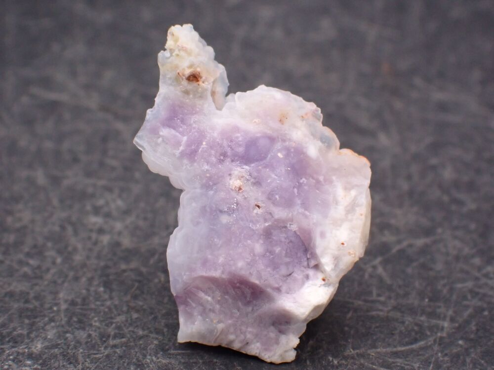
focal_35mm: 100
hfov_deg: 19.6
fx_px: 1427
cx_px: 247
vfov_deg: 14.8
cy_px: 185
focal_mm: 18
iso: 500
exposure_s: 1/400
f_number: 6.3
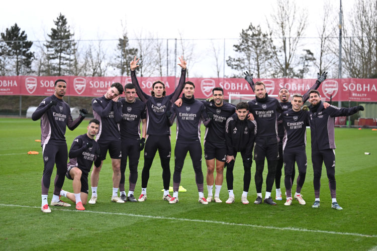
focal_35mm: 78
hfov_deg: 26.0
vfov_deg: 17.5
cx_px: 188
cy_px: 126
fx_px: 817
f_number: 2.8
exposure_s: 1/320
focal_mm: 78
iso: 2000
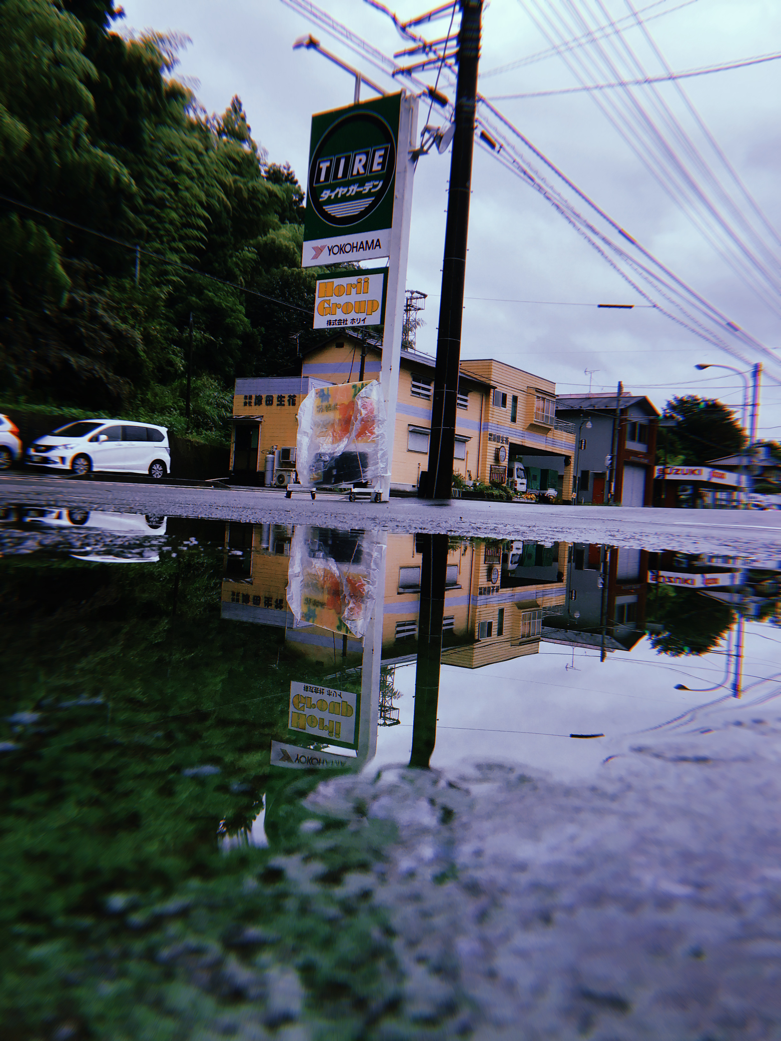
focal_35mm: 31
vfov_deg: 58.4
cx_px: 390
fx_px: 933
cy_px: 520
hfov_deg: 45.4
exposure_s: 1/776
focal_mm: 3.3
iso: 25
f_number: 2.4
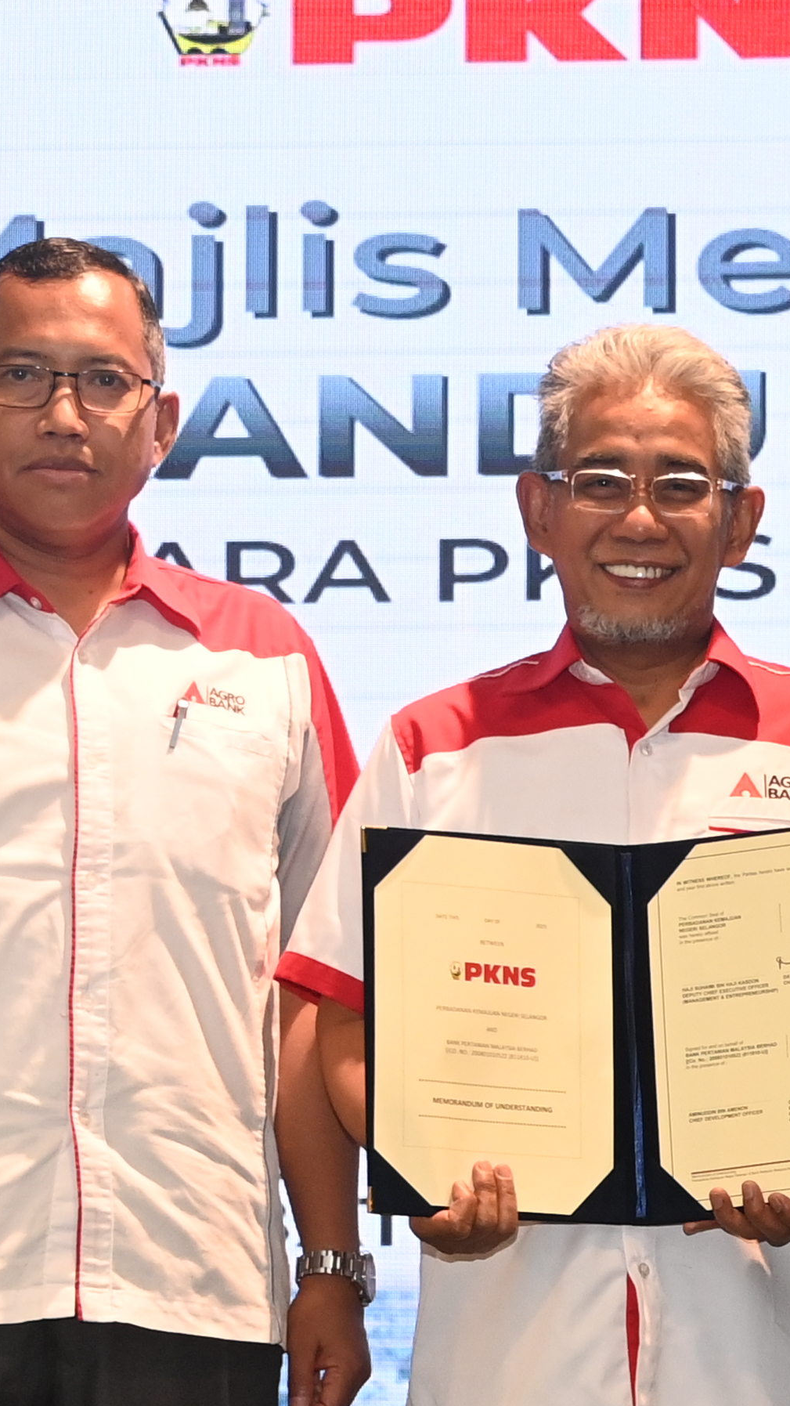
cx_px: 1124
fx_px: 6297
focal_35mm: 169
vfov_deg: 12.7
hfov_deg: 7.1
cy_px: 1093
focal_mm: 52
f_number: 6.3
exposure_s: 1/80
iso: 2000
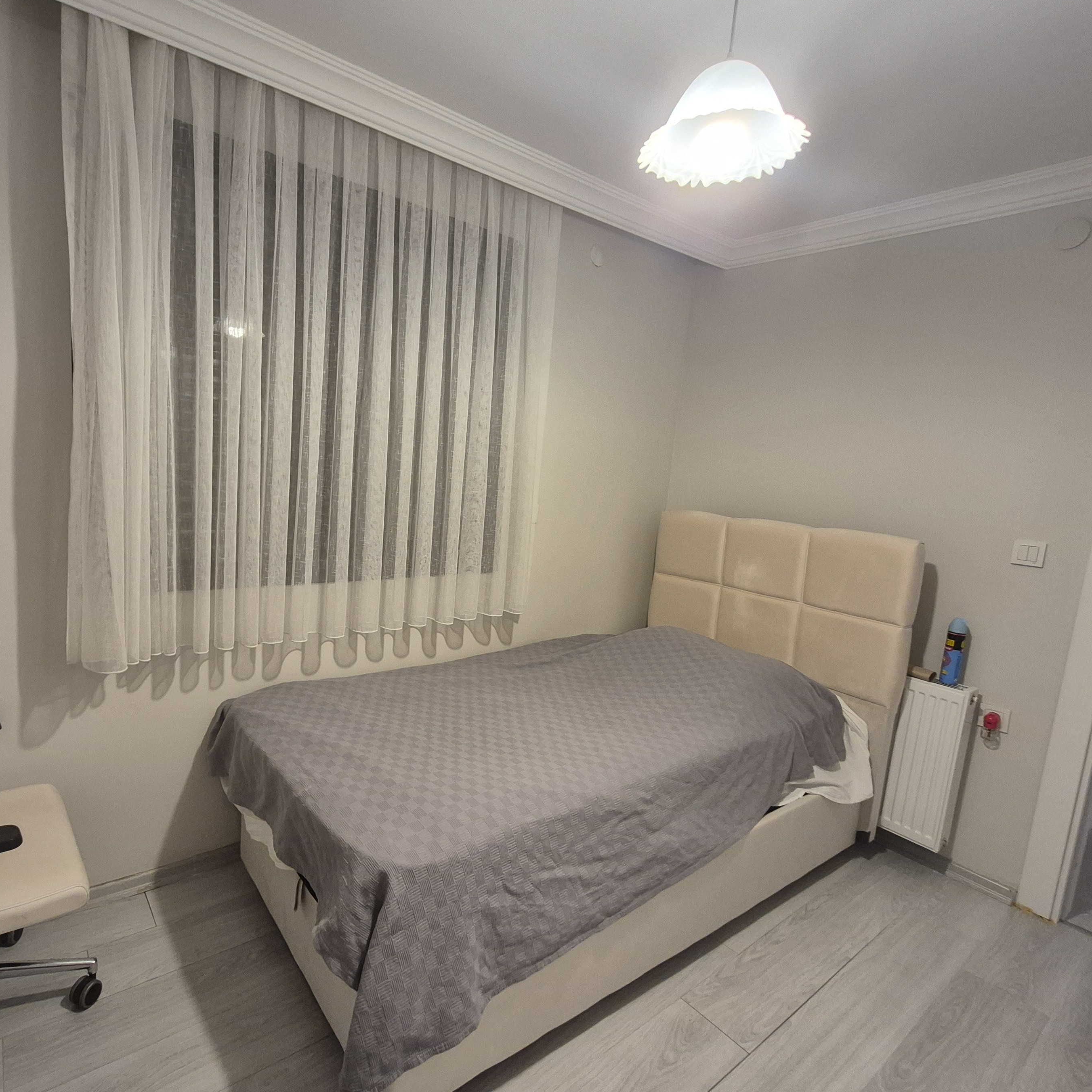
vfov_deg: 84.0
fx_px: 607
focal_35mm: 17
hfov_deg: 83.3
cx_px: 454
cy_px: 555
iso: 200
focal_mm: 1.74
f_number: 2.2
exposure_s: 1/50
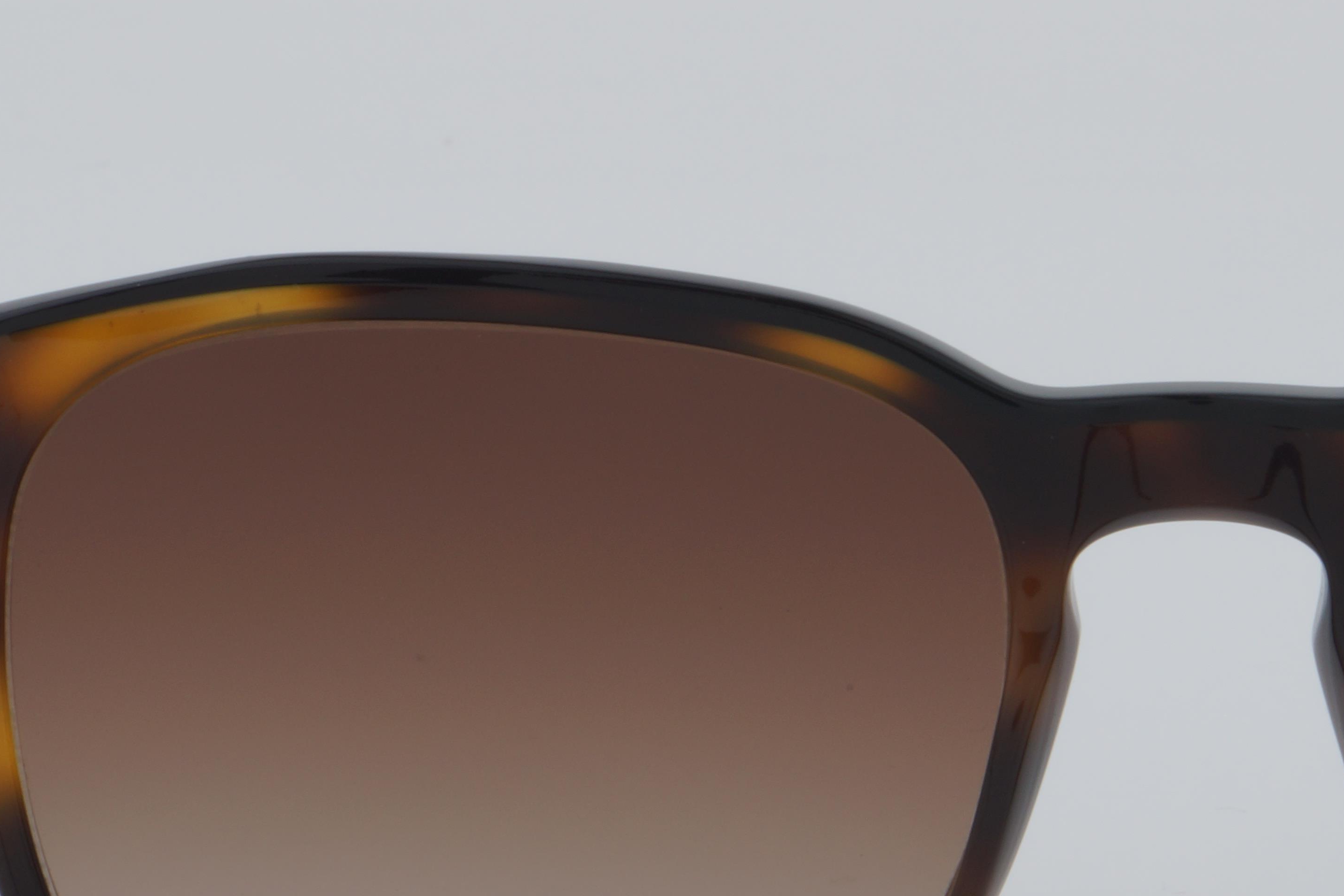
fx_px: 6422
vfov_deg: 8.0
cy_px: 646
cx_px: 1205
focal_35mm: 172
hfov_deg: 11.9
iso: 100
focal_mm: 55
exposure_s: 1/4
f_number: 32
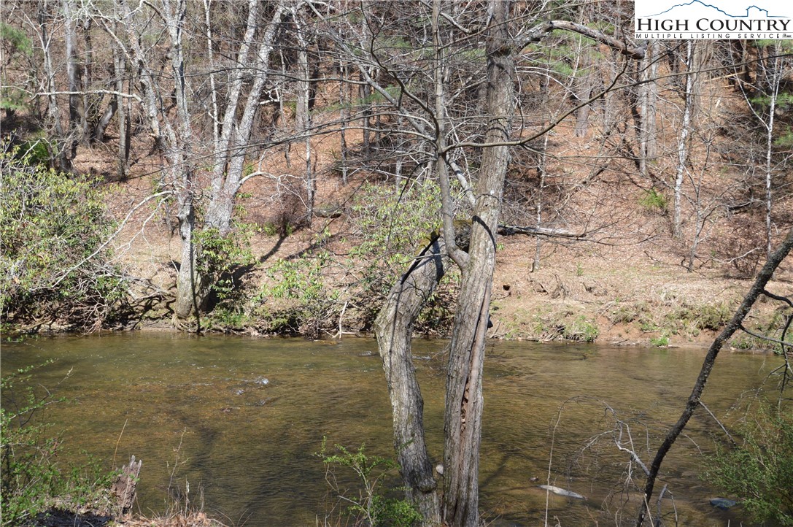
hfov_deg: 37.9
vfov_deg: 25.7
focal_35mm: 52
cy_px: 264
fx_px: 1155
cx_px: 396
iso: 100
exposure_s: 1/160
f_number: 6.3
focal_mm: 35
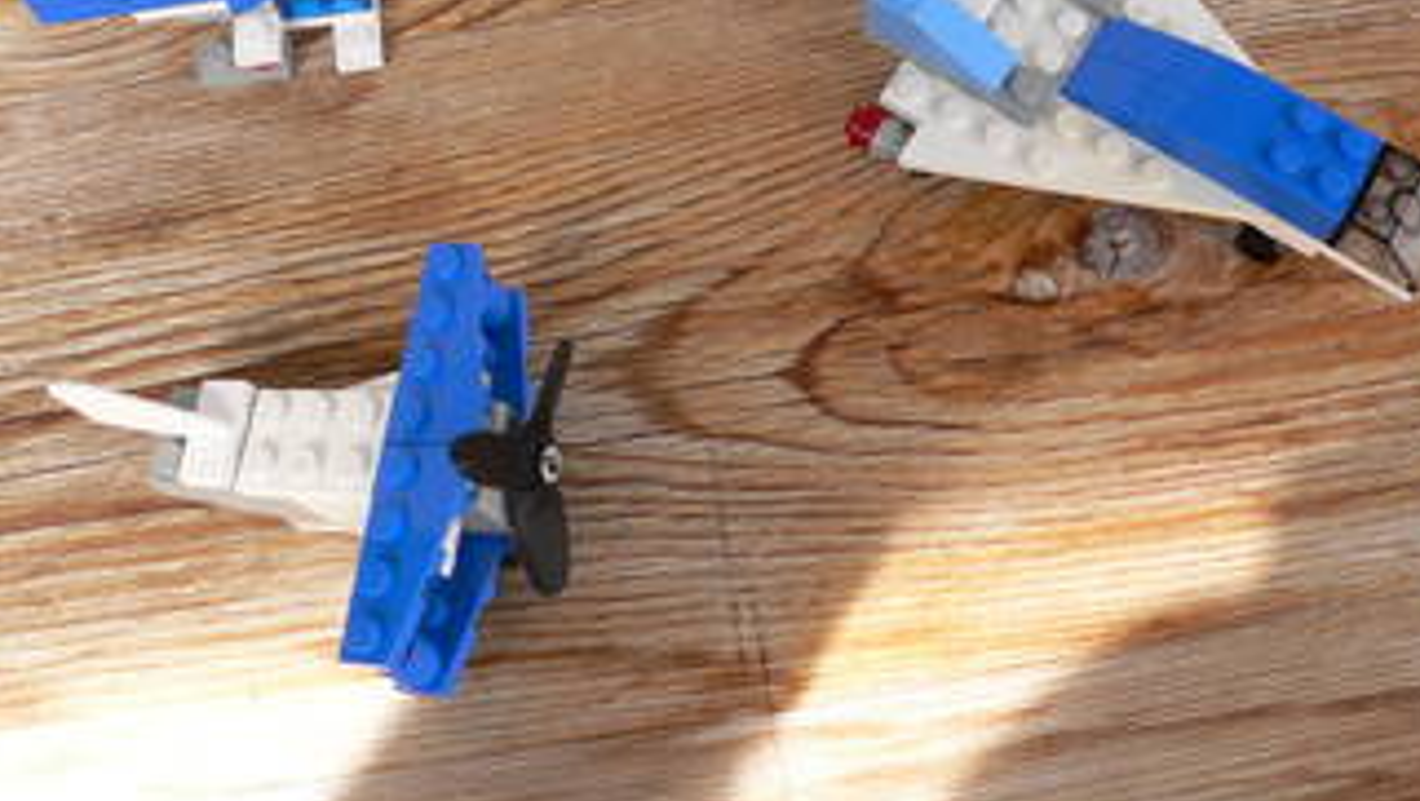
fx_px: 1658
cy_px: 239
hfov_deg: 46.4
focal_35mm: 44
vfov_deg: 26.9
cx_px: 721
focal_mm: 6
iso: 80
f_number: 4
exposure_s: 1/100
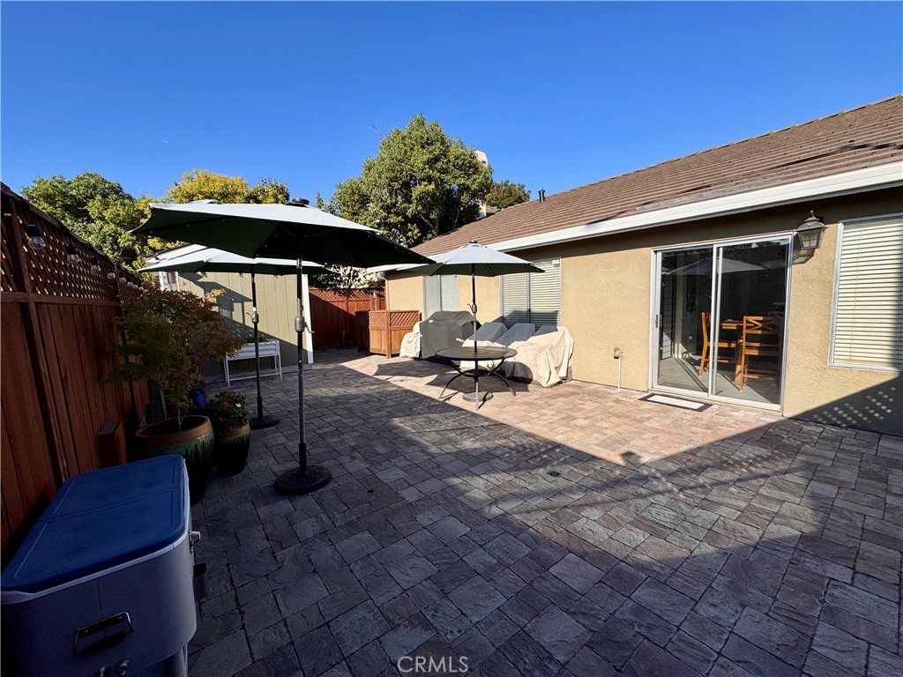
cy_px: 338
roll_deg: +1.8
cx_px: 452
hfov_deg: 102.1
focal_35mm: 14
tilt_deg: -6.9
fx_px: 365
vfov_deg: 85.7
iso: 40
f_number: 2.2
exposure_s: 1/1880
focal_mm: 2.22
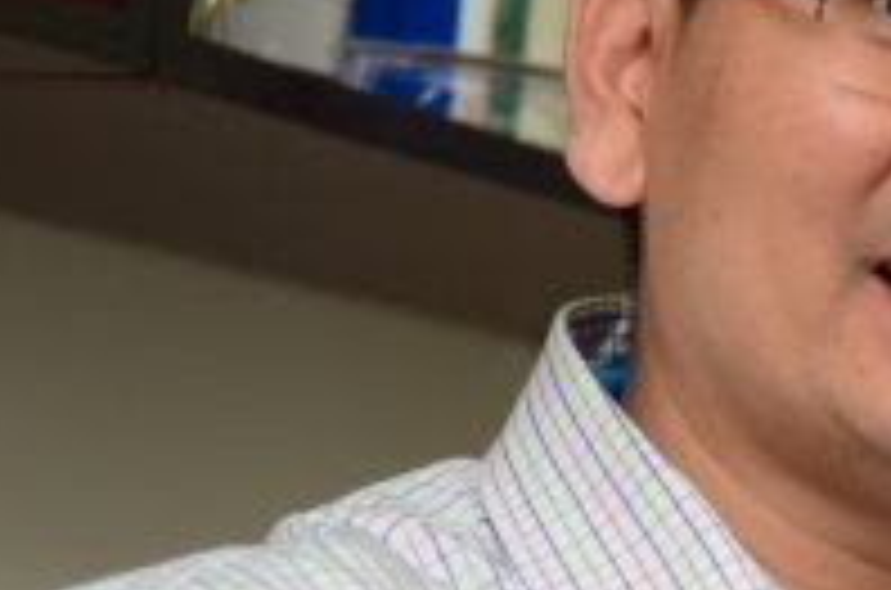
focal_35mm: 252
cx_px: 1316
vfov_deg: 5.4
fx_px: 6222
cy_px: 509
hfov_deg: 8.0
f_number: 2.2
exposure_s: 1/160
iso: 400
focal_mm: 50
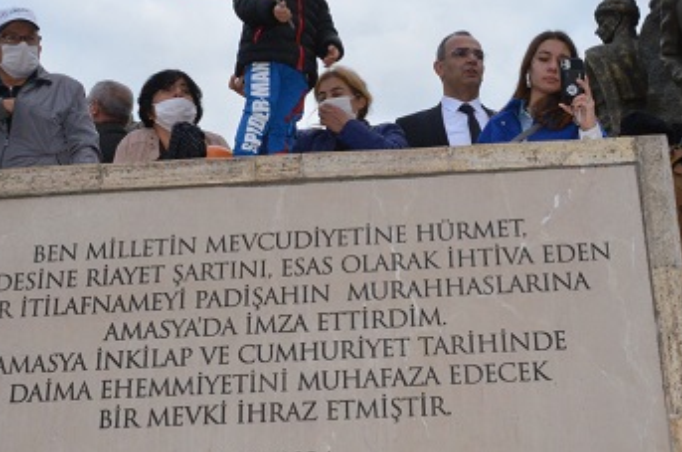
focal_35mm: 63
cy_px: 184
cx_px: 344
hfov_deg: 32.0
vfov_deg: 21.4
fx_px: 1191
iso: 2500
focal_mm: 24
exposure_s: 1/250
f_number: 25
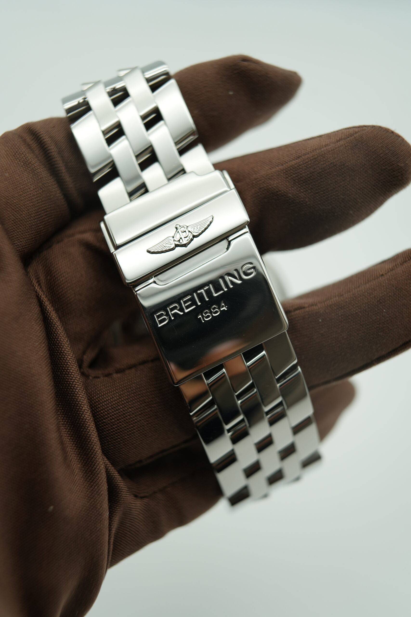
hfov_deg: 37.9
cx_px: 206
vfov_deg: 54.4
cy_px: 308
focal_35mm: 35
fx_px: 599
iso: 400
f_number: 5
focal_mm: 35
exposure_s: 1/250
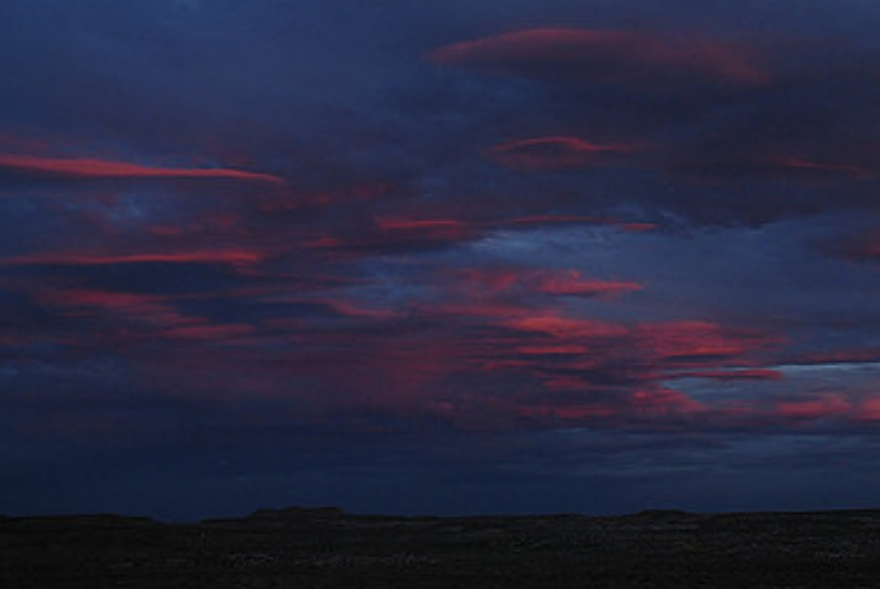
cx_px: 659
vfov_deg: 24.9
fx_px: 1322
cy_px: 159
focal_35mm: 54
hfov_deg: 36.0
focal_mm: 22
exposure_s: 1/60
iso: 280
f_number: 3.8
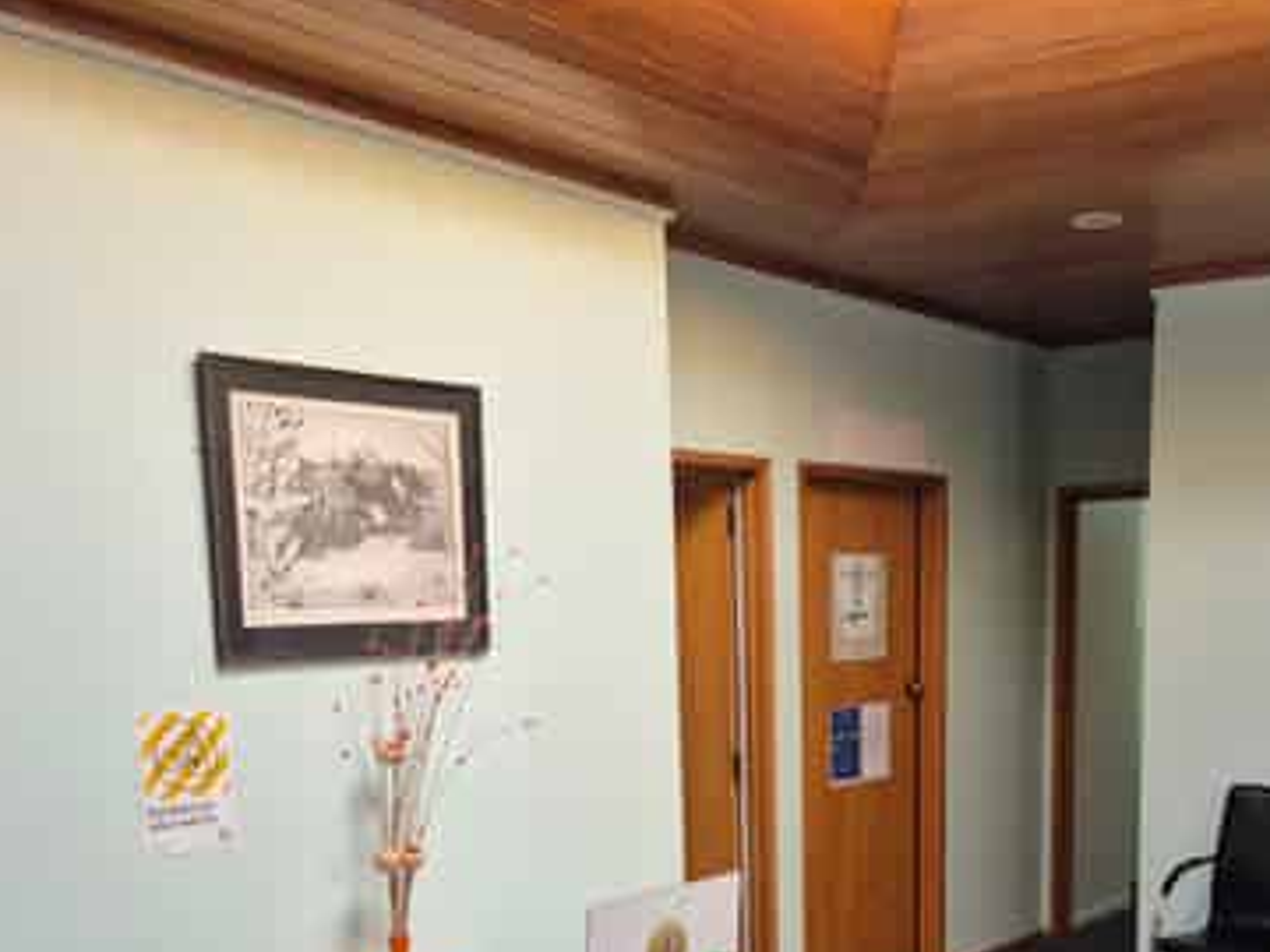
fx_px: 1541
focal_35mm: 42
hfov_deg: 44.2
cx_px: 843
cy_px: 848
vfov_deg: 32.7
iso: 25
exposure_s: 1/100
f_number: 1.8
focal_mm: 5.4
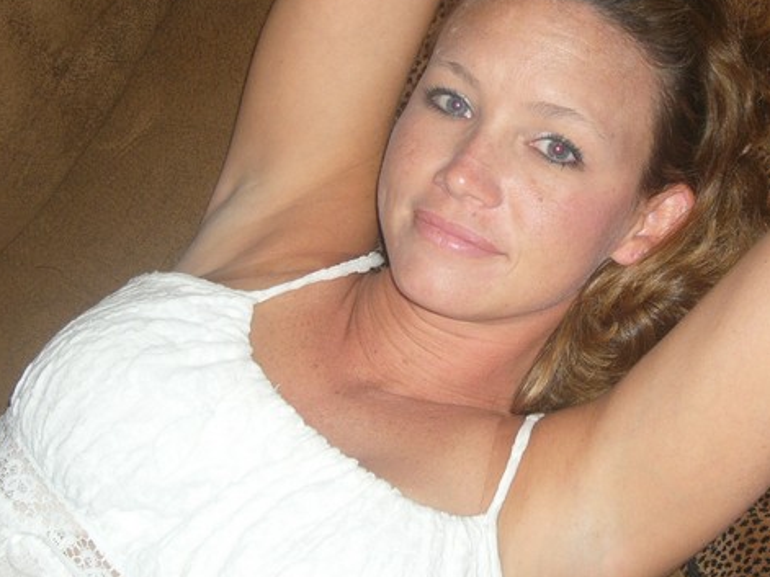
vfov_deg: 18.6
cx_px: 463
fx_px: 1757
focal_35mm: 79
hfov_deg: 24.7
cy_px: 225
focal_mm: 10
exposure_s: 1/60
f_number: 3.7
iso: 100
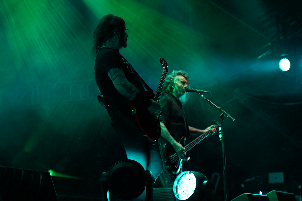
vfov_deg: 13.0
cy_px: 100
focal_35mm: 105
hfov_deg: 19.5
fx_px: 881
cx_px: 151
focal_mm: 105
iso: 800
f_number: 4
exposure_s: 1/125
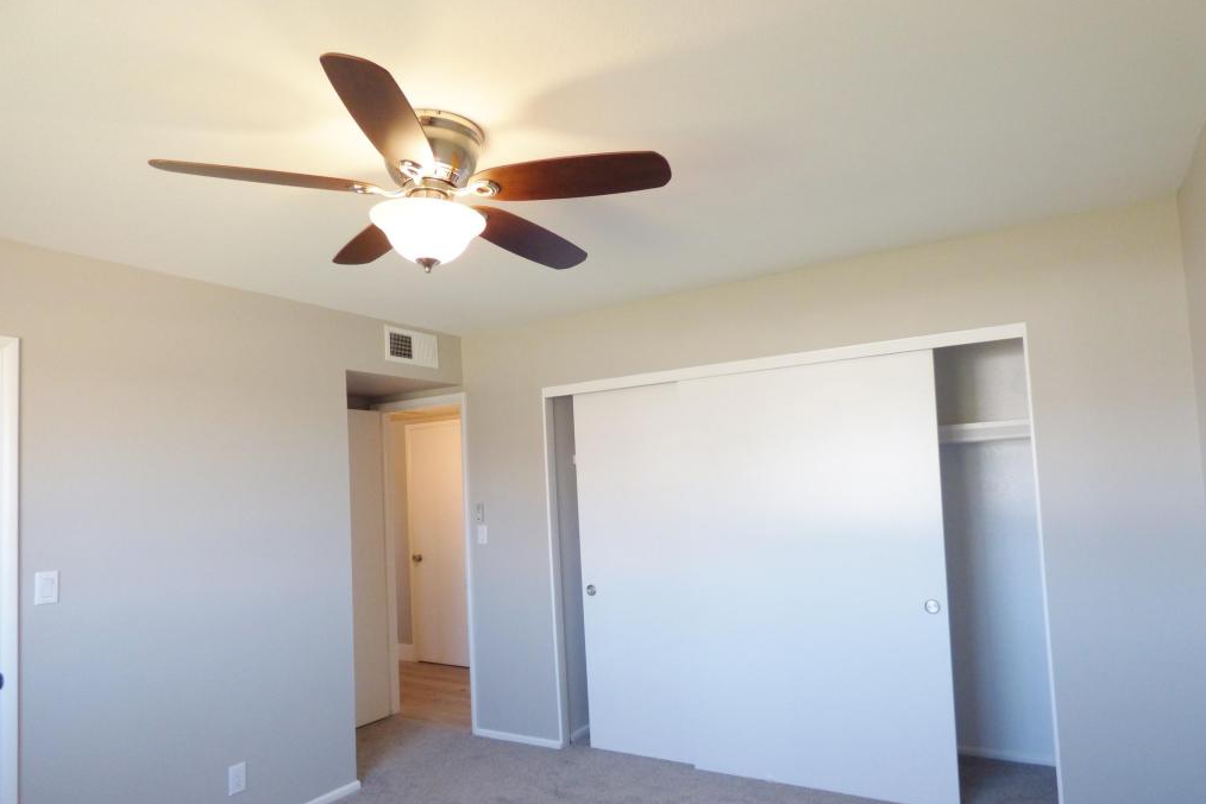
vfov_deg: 59.3
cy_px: 453
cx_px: 604
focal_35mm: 21
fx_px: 703
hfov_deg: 81.2
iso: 125
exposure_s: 1/60
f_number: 2.8
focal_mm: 3.58
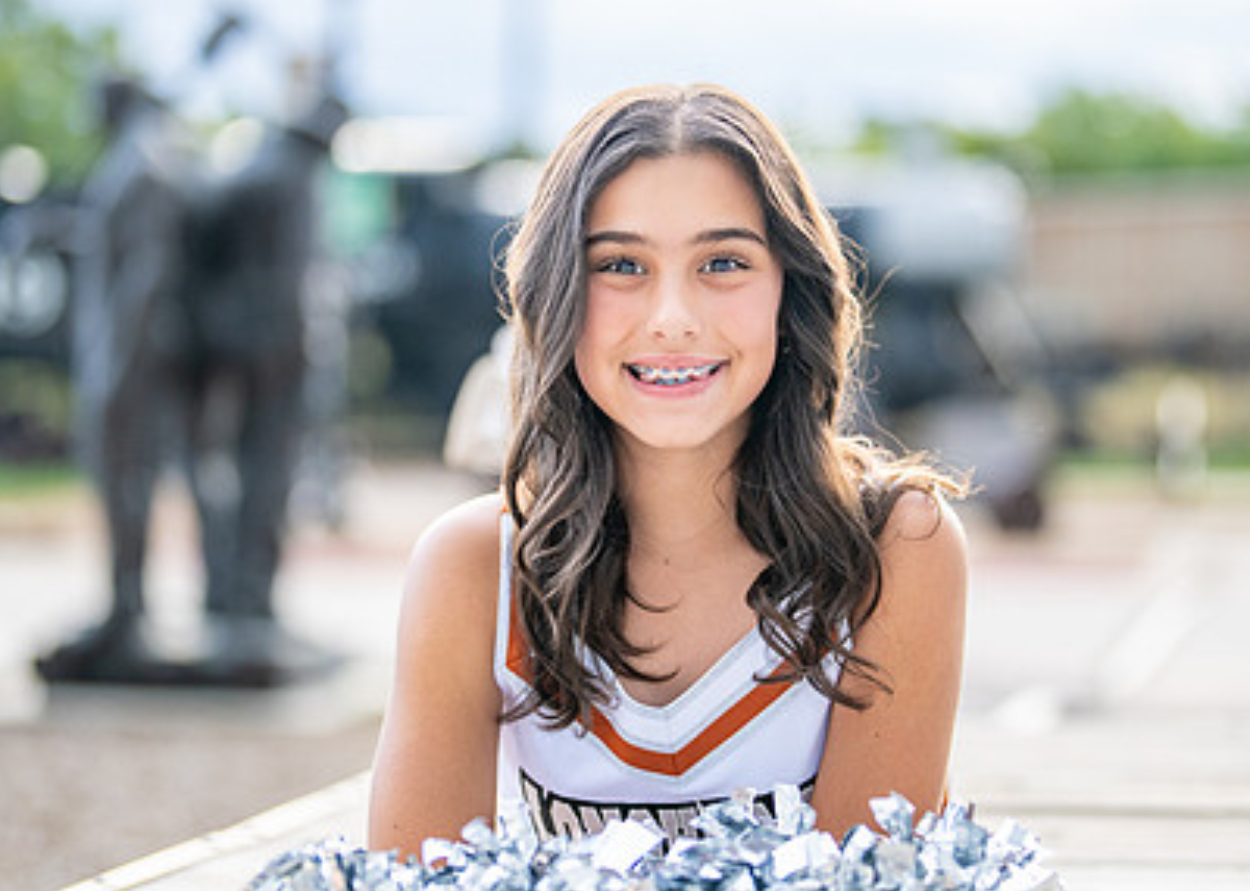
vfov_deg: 17.2
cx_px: 699
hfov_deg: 24.0
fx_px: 2944
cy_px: 466
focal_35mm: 83
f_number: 1.2
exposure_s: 1/640
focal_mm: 50
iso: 250
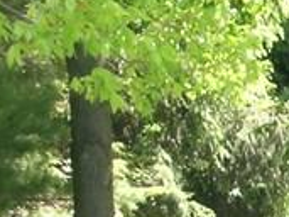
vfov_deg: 3.3
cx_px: 635
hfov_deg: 4.3
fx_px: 3746
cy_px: 480
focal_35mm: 449
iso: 50
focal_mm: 15.6
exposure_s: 1/60.3
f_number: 4.5
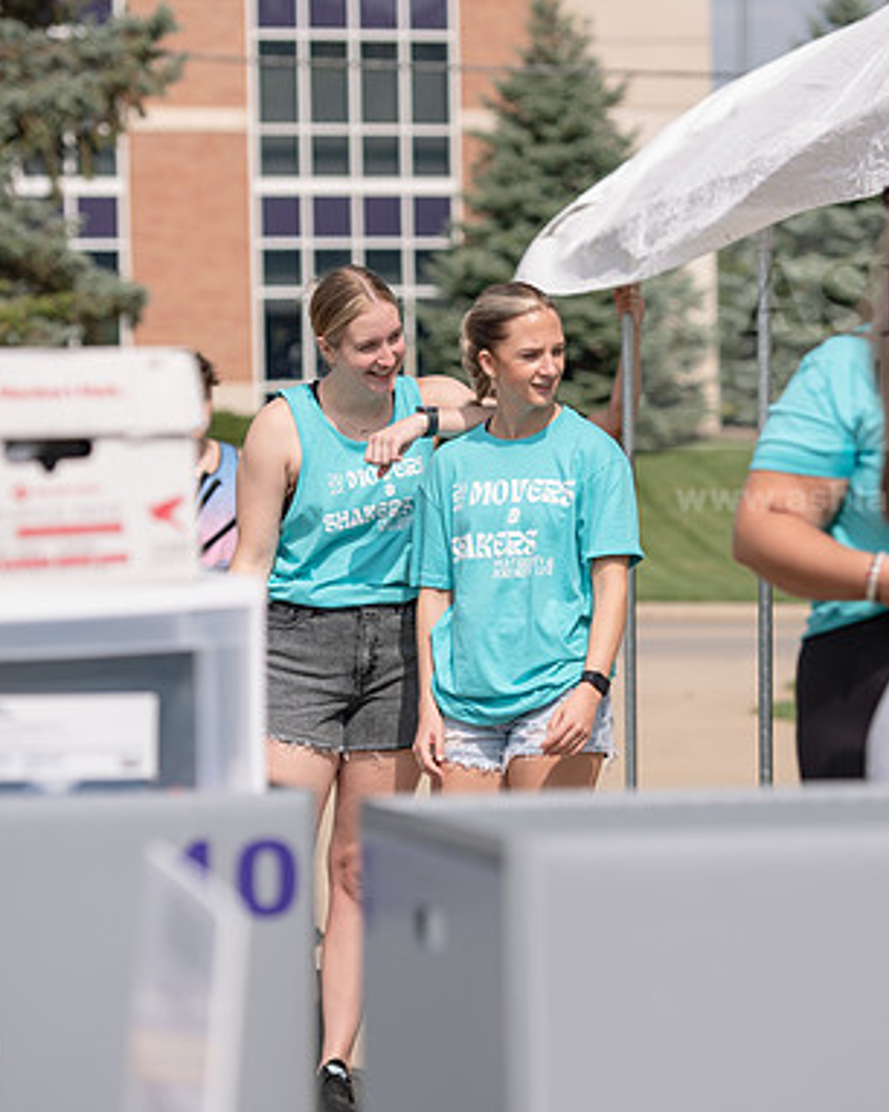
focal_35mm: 145
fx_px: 4773
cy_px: 559
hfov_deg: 10.6
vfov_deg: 13.3
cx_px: 543
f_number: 3.5
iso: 64
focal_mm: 102
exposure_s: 1/800
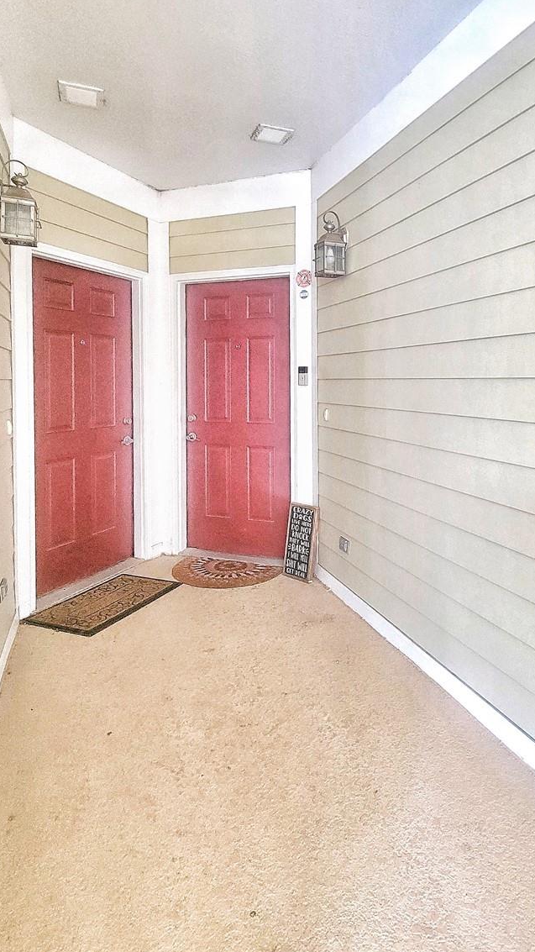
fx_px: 505
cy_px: 487
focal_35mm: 20
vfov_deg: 86.6
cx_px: 333
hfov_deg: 55.2
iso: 640
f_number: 2.2
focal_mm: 2.2
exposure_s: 1/30
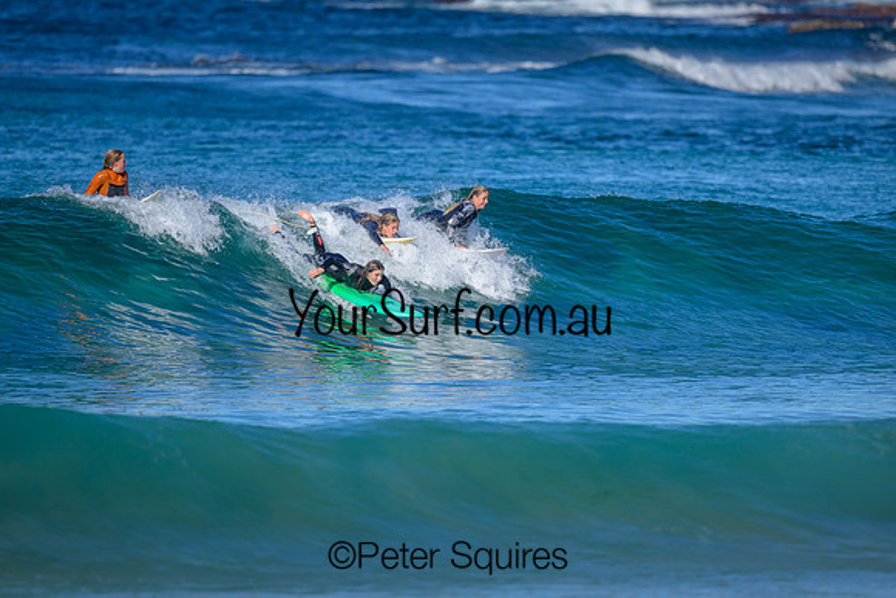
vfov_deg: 1.7
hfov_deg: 2.6
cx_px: 448
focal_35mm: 800
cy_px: 299
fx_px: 19915
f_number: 6.3
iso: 360
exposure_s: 1/2000
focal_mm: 800
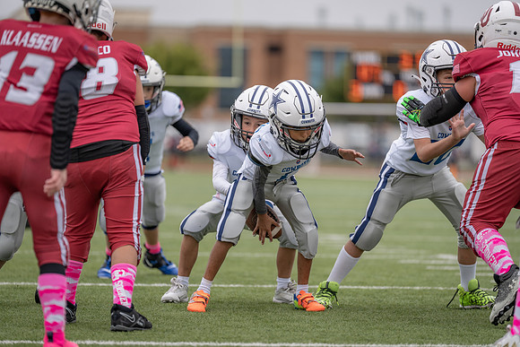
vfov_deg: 6.9
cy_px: 174
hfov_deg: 10.3
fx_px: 2889
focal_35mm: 200
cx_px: 260
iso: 200
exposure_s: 1/1250
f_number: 2.8
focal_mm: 200
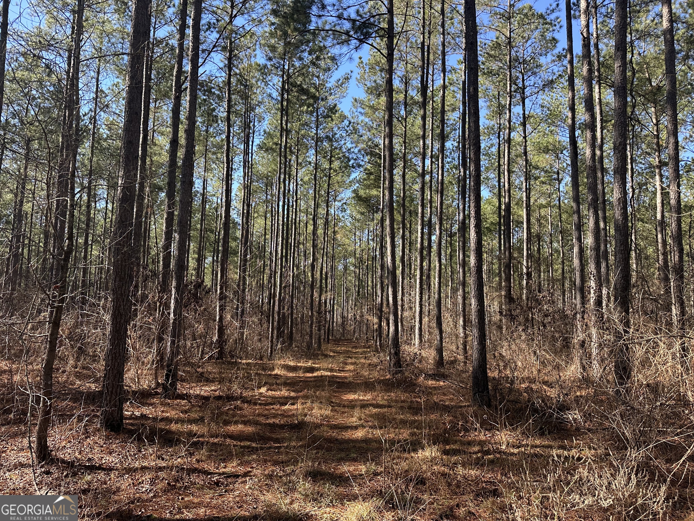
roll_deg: -1.8
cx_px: 347
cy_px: 260
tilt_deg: +7.0
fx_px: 481
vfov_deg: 56.8
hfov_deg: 71.6
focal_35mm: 24
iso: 80
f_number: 1.78
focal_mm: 6.86
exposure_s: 1/762
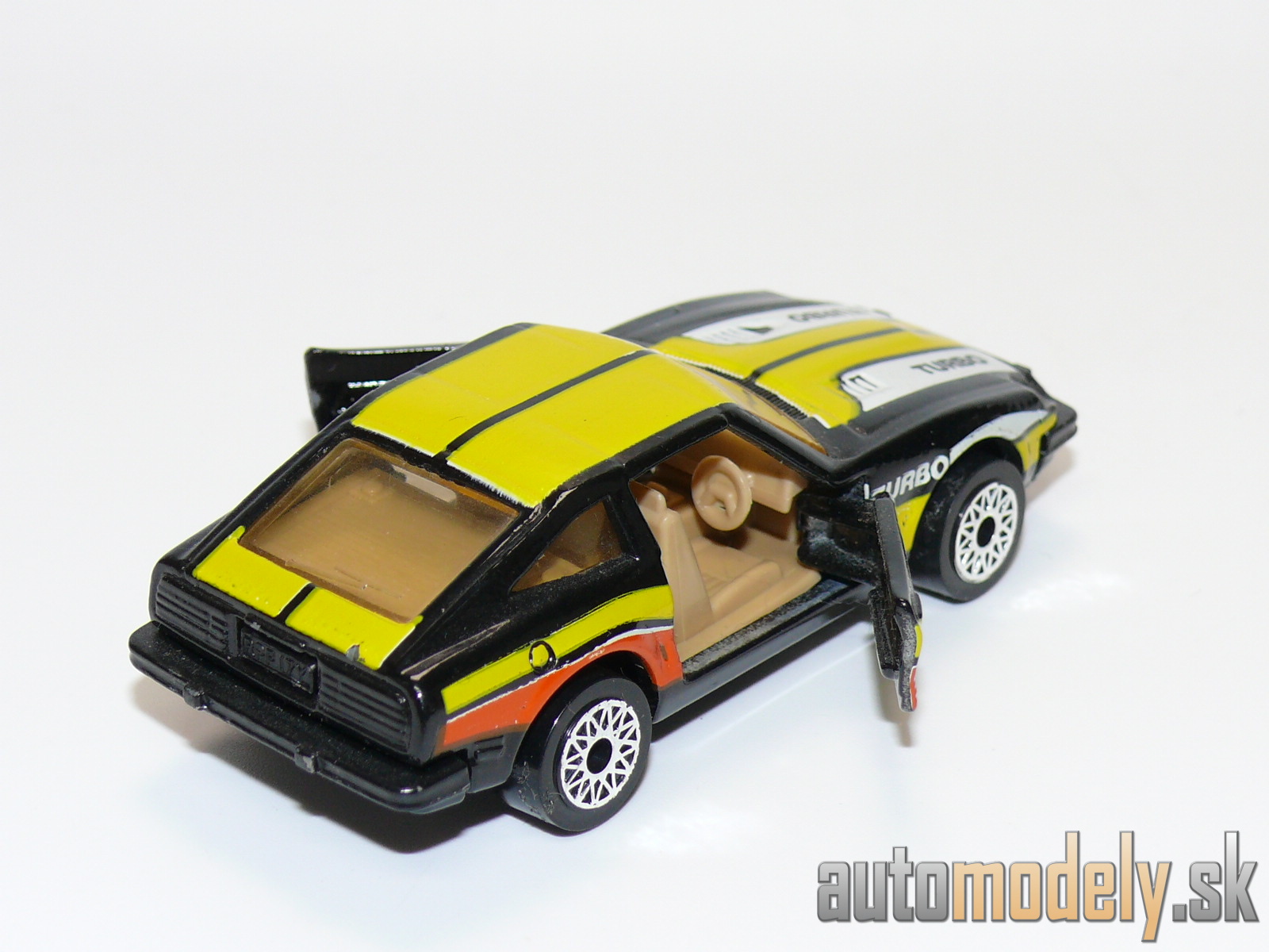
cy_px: 476
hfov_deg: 20.7
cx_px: 634
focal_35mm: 95
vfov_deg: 15.6
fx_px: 3483
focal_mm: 13
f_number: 4
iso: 100
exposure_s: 1/30
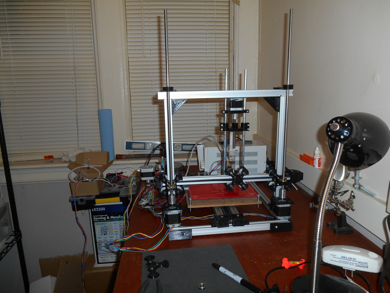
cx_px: 195
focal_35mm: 26
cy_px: 146
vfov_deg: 53.1
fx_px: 293
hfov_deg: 67.3
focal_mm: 4.7
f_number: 3.4
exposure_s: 1/25
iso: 80
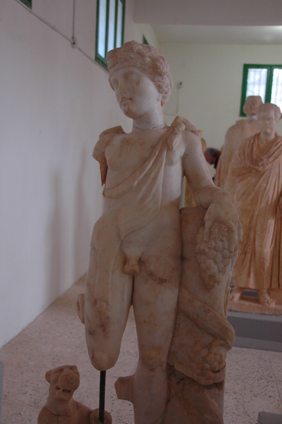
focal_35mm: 45
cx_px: 140
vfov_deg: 44.1
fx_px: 524
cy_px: 210
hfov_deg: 30.1
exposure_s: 1/50
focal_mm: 29
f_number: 4.2
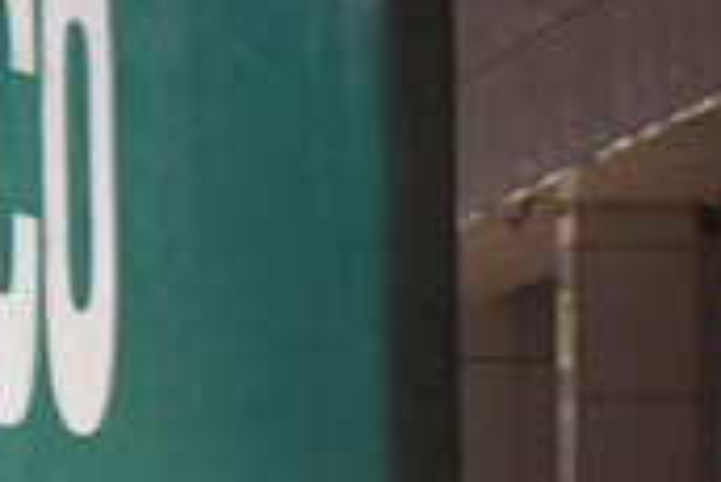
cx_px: -1207
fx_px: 9430
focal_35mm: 470
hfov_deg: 4.3
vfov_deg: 2.9
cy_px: 285
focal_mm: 45
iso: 100
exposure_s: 2.5
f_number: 5
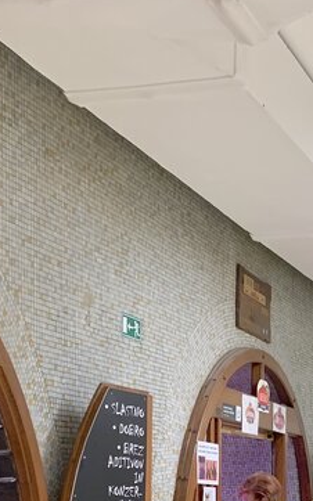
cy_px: 516
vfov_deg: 25.0
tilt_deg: -1.3
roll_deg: +0.0
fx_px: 1065
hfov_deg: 16.5
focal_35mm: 78
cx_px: 291
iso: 100
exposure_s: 1/50
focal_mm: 4.25
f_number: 1.8
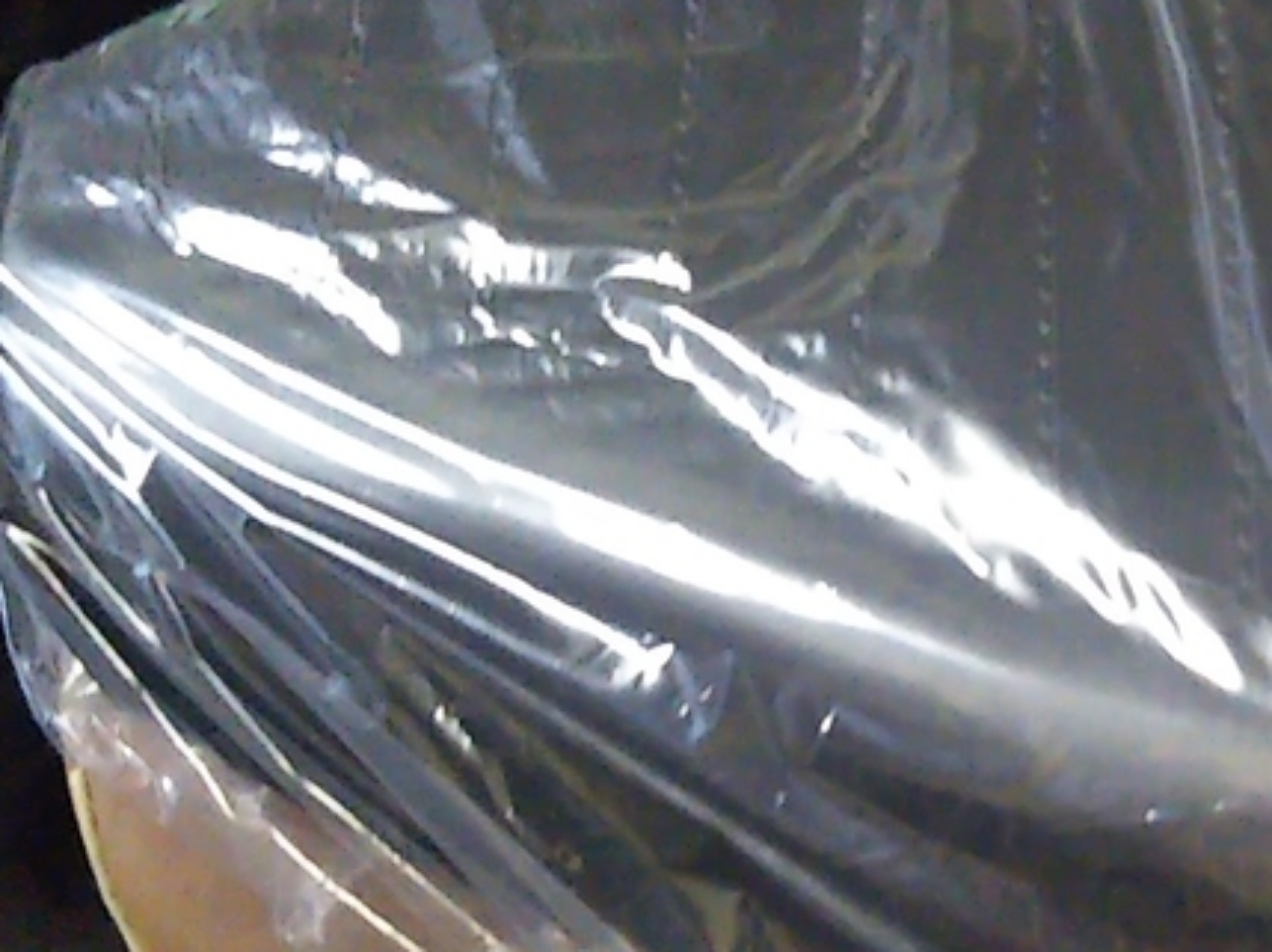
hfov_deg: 22.4
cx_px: 1263
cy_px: 466
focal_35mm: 84
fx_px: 3084
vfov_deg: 17.5
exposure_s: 1/23
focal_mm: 4
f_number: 2.2
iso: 836
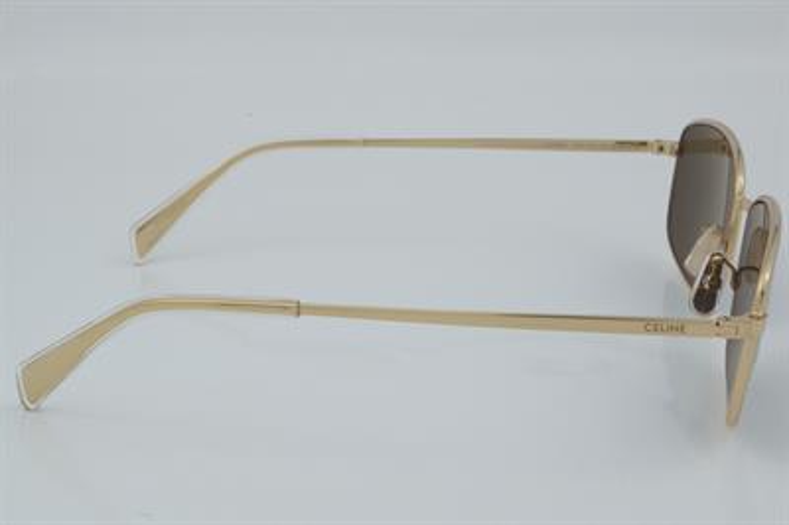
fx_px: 1642
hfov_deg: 27.0
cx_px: 394
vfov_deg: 18.2
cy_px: 262
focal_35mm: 75
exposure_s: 1/4
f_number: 32
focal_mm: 50
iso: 100
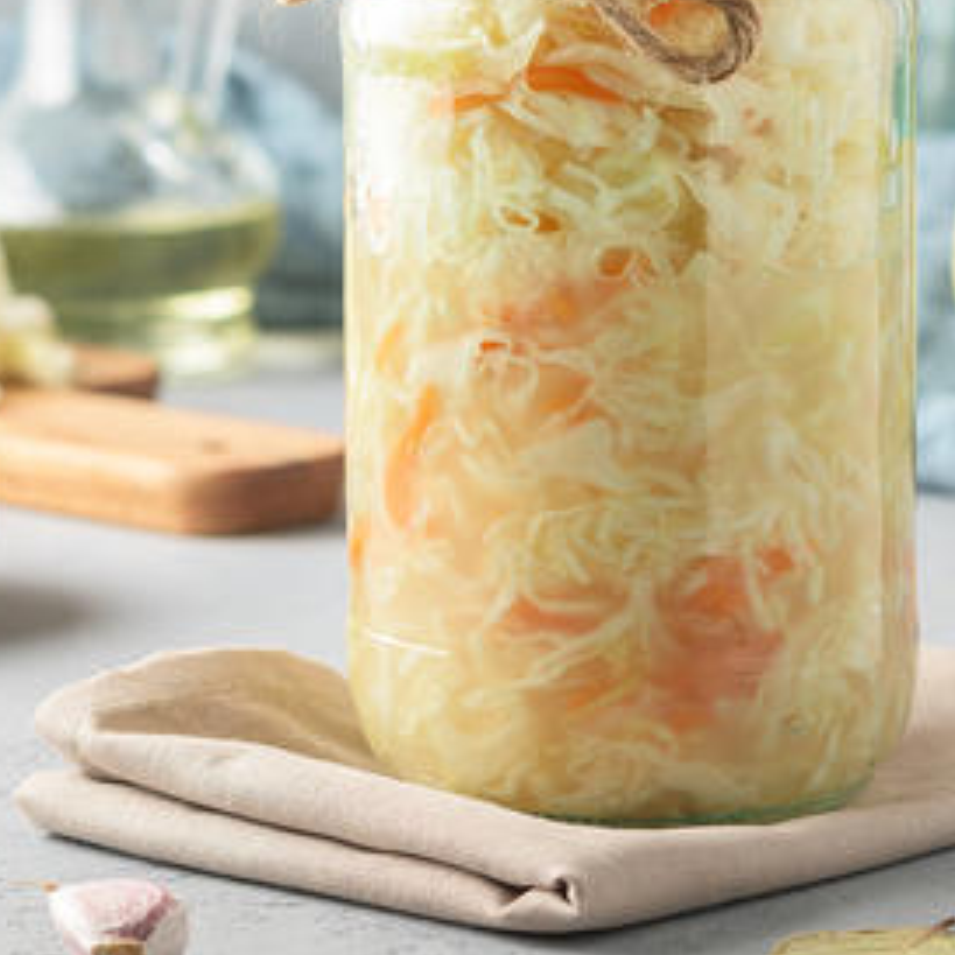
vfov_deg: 10.4
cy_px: 343
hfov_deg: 10.4
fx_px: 5244
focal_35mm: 168
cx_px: 329
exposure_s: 1/160
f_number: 6.3
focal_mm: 60
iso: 64
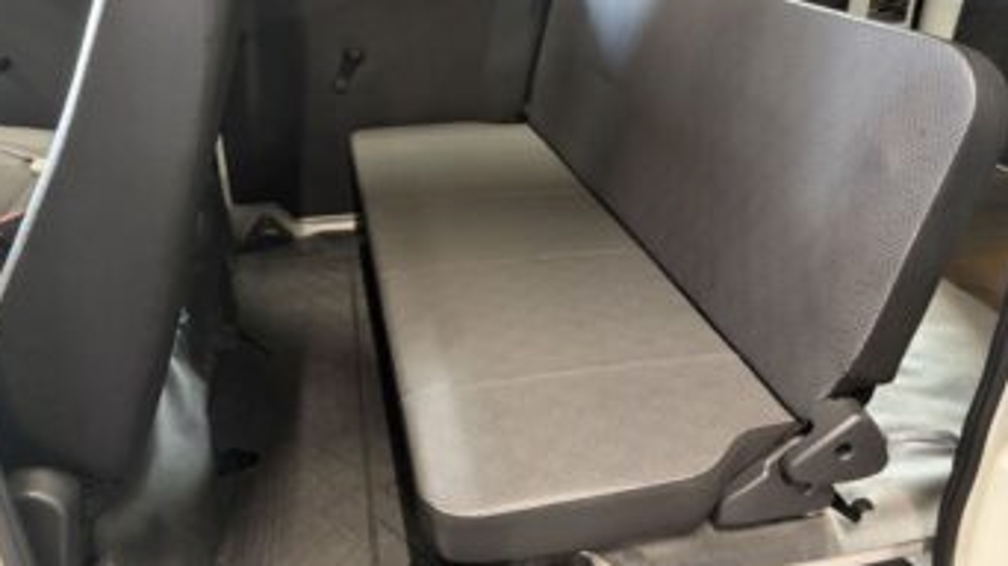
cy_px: 223
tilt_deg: -24.3
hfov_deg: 66.1
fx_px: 775
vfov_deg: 39.9
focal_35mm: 29
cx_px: 498
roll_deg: -0.7
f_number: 1.6
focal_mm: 5.96
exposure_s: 1/25
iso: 500
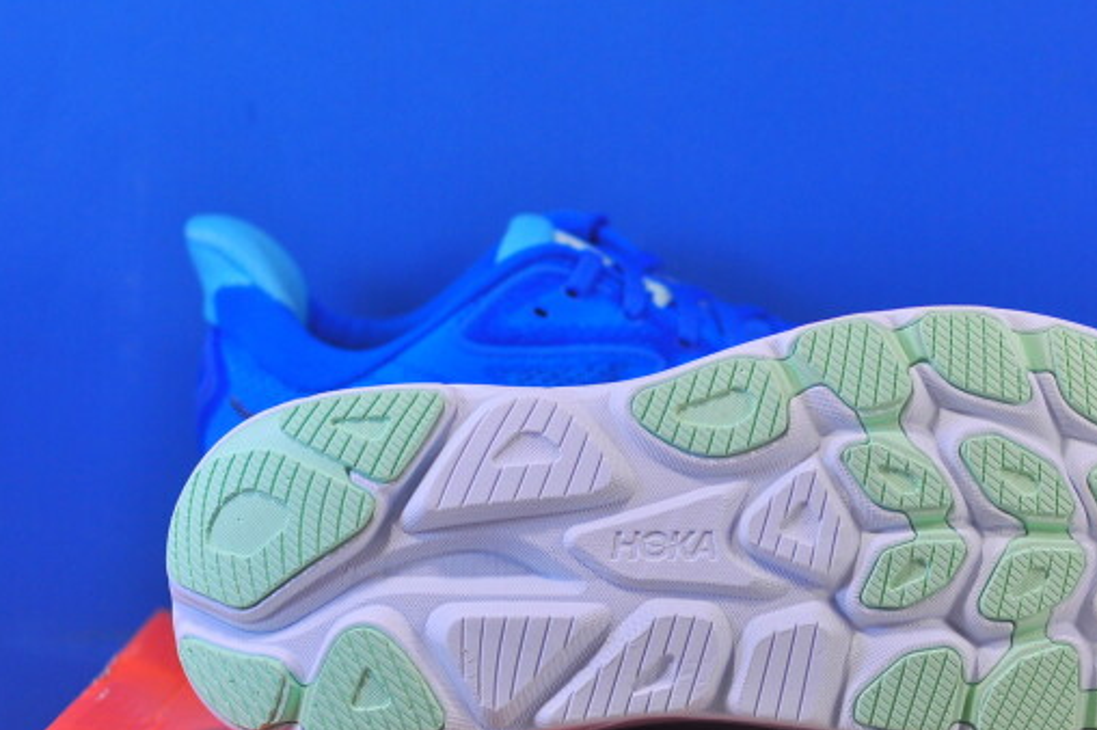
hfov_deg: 17.3
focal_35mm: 118
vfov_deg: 11.6
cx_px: 715
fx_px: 3593
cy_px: 306
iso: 250
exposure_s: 1/320
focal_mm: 50
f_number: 2.8
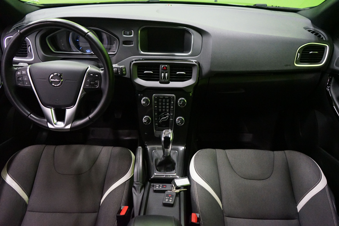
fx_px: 264
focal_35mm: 28
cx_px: 170
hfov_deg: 65.5
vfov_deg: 46.4
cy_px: 113
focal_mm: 28
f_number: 3.5
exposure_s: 1/25
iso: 6400
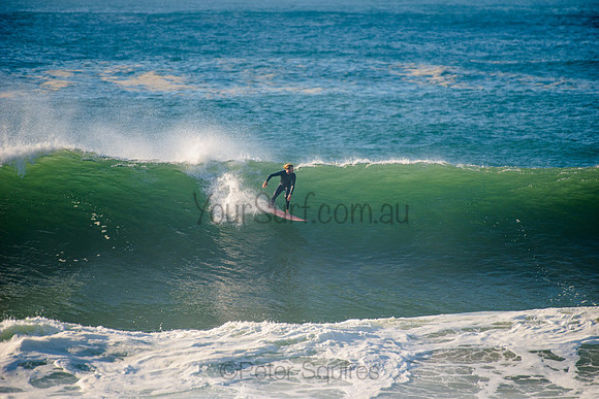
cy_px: 200
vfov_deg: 2.8
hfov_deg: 4.1
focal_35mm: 500
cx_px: 300
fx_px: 8321
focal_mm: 500
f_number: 5.6
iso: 220
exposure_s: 1/1600
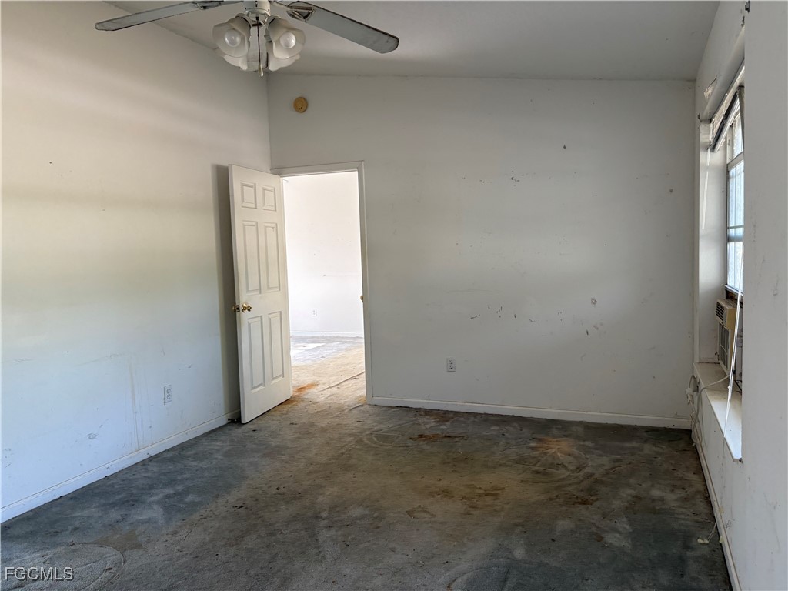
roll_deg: +1.9
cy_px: 296
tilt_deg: -4.5
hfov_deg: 67.3
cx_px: 394
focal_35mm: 26
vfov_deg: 53.1
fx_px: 592
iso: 125
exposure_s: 1/121
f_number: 1.6
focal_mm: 5.96
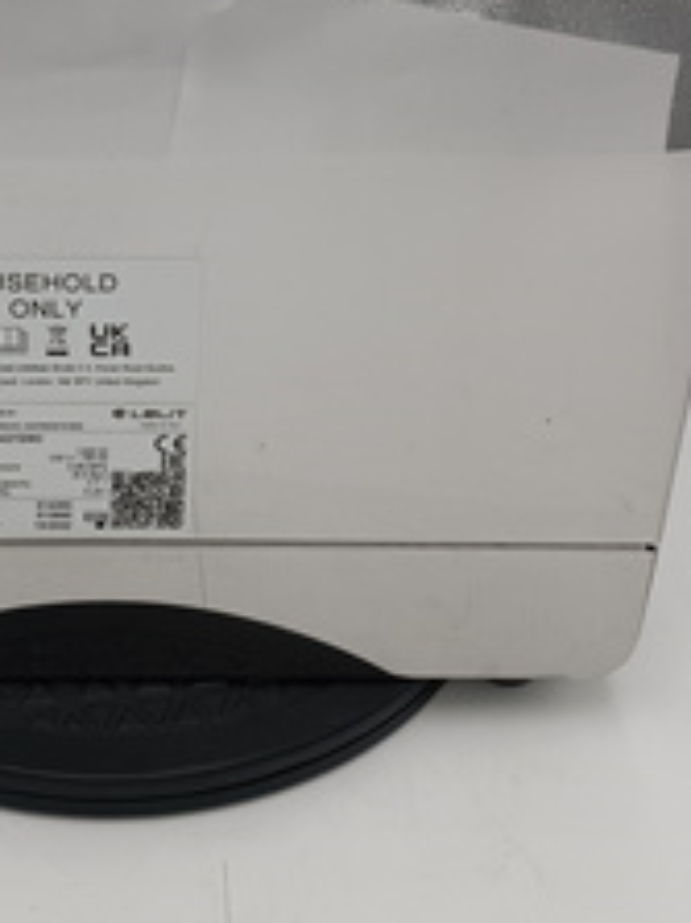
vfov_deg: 27.2
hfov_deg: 20.7
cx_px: 99
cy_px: 161
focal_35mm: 70
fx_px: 1865
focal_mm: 4.81
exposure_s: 1/231
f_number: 1.8
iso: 146
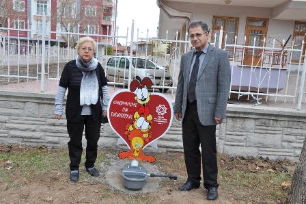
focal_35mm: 36
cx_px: 153
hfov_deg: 53.2
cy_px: 102
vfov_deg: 36.8
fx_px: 306
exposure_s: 1/80
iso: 200
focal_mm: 24
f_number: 9
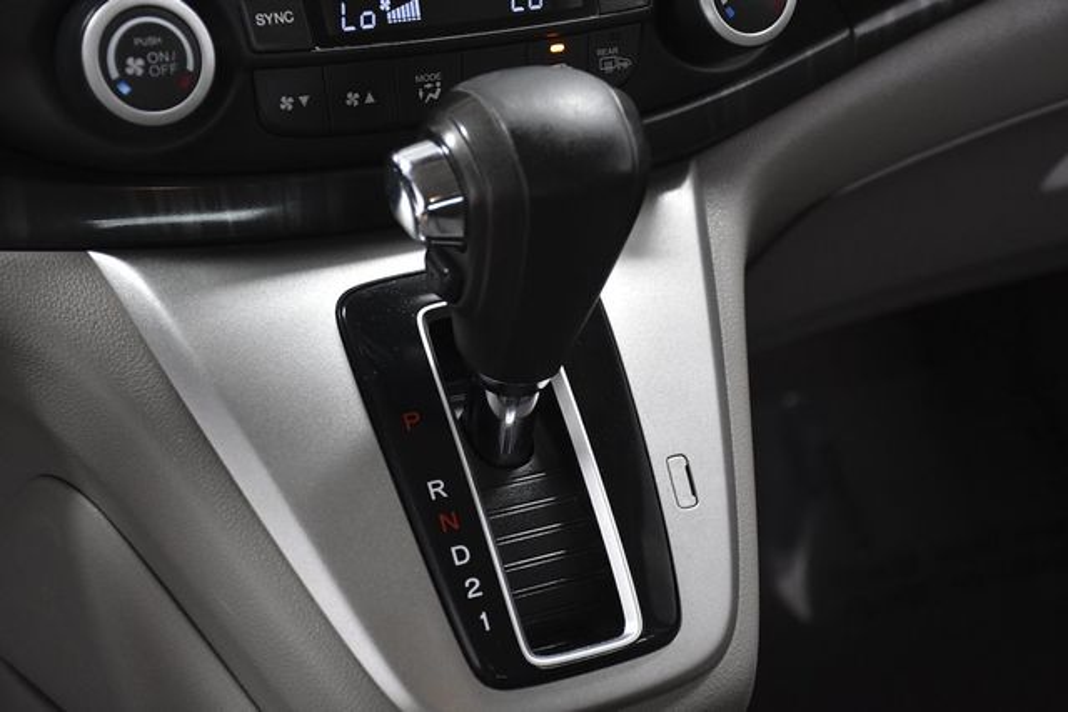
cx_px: 534
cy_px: 356
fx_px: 2136
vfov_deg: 18.9
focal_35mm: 72
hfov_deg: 28.1
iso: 2500
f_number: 4.5
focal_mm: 48
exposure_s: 1/250
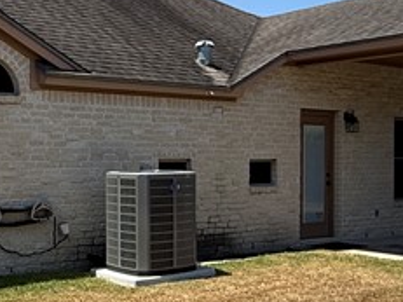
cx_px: 131
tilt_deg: +0.3
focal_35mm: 62
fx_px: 721
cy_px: 159
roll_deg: +0.3
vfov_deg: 23.6
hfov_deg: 30.9
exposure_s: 1/1698
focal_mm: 2.22
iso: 50
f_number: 2.2
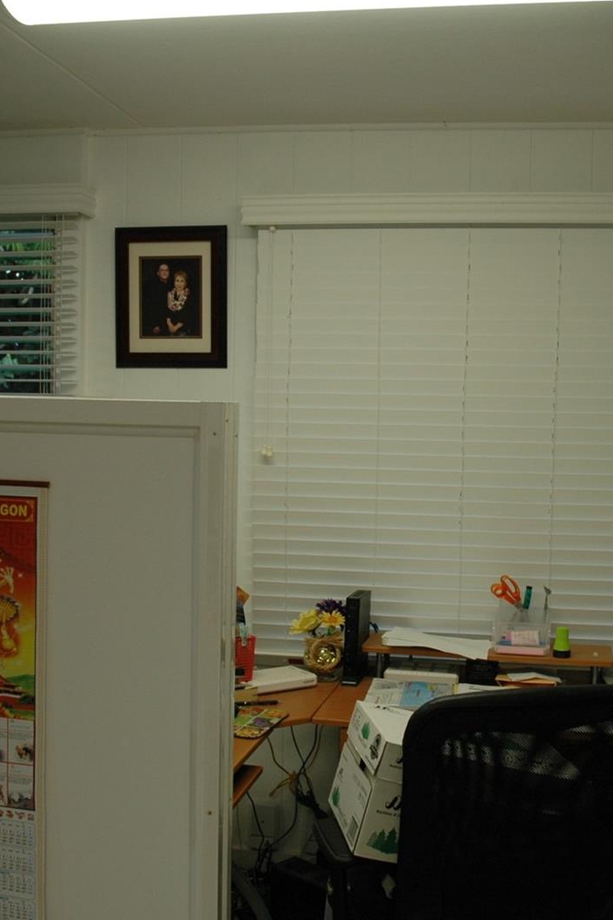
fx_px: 1047
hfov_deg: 32.6
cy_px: 462
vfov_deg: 47.4
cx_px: 313
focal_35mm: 41
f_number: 4.5
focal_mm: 18
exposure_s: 1/80
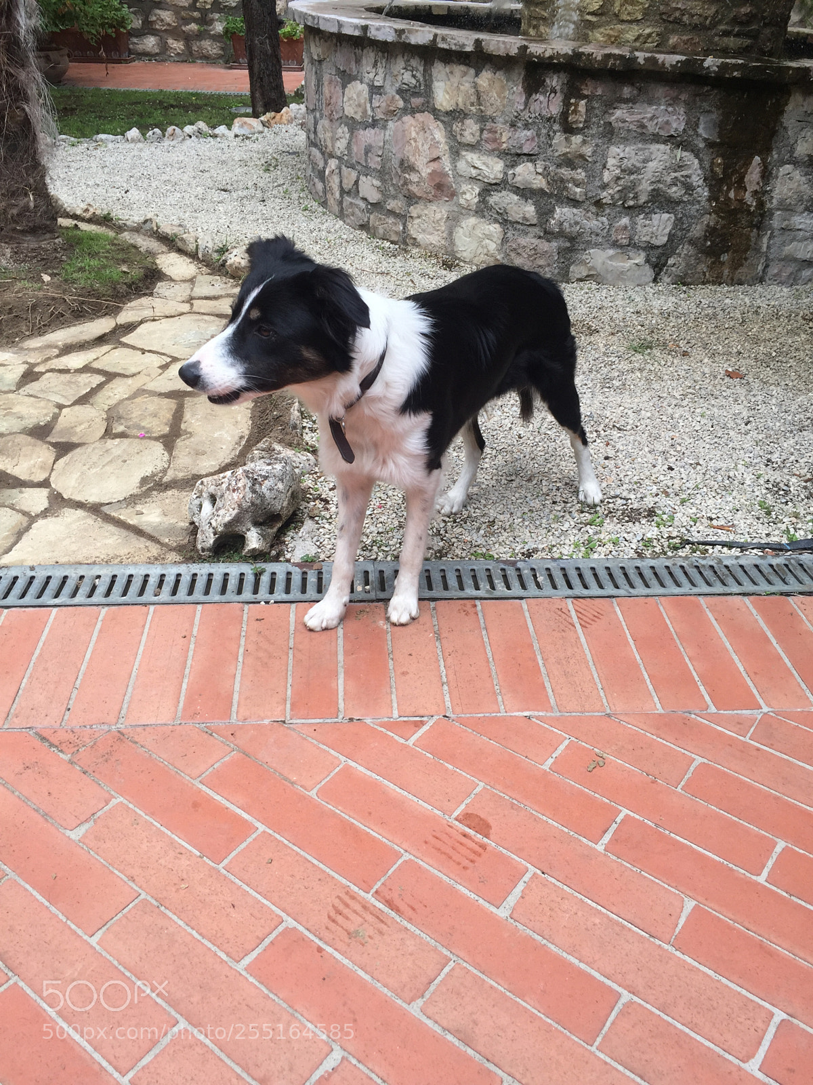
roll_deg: -4.8
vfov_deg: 61.7
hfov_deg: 48.2
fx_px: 908
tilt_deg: -30.5
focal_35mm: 29
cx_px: 406
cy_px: 542
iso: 32
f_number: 2.2
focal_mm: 4.15
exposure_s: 1/403
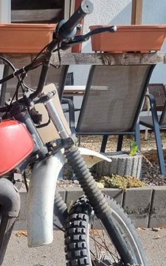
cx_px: -64
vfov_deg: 31.7
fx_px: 457
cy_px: 210
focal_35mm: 63
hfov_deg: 18.7
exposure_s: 1/396
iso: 50
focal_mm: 6.7
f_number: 1.8
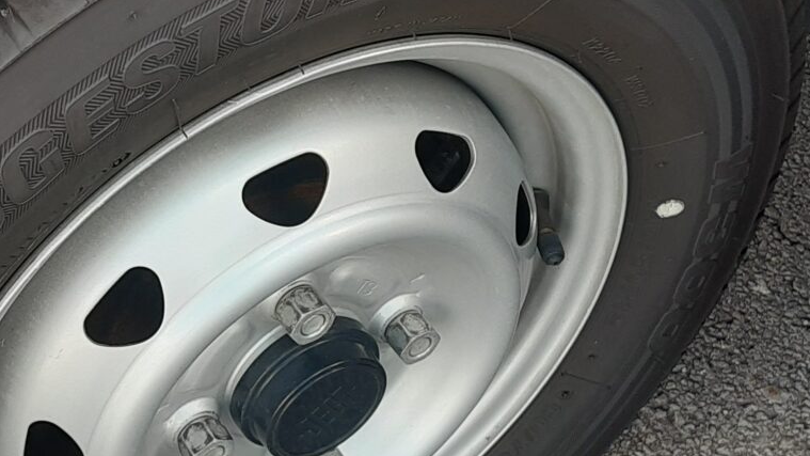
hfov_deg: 33.5
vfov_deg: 19.4
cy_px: 227
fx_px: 1332
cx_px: 254
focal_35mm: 62
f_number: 1.9
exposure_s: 1/121
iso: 40
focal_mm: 2.91
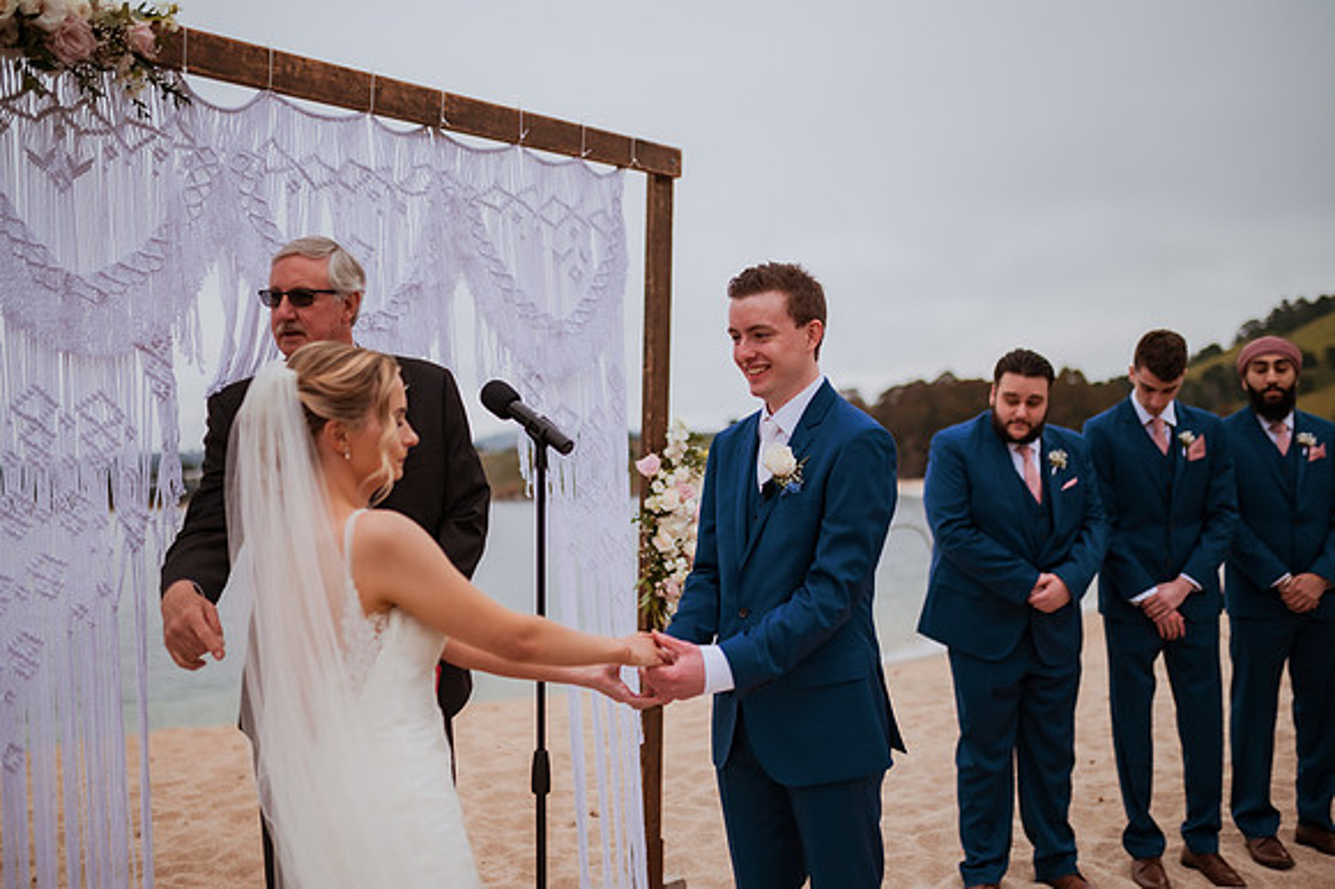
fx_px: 1297
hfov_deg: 54.5
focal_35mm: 35
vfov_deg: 37.8
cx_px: 668
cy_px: 444
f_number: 1.8
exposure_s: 1/5000
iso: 500
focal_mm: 35
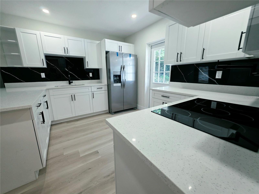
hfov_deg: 106.2
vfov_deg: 89.9
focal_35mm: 13
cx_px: 130
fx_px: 97
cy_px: 97
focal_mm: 2.2
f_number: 1.9
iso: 200
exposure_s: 1/120
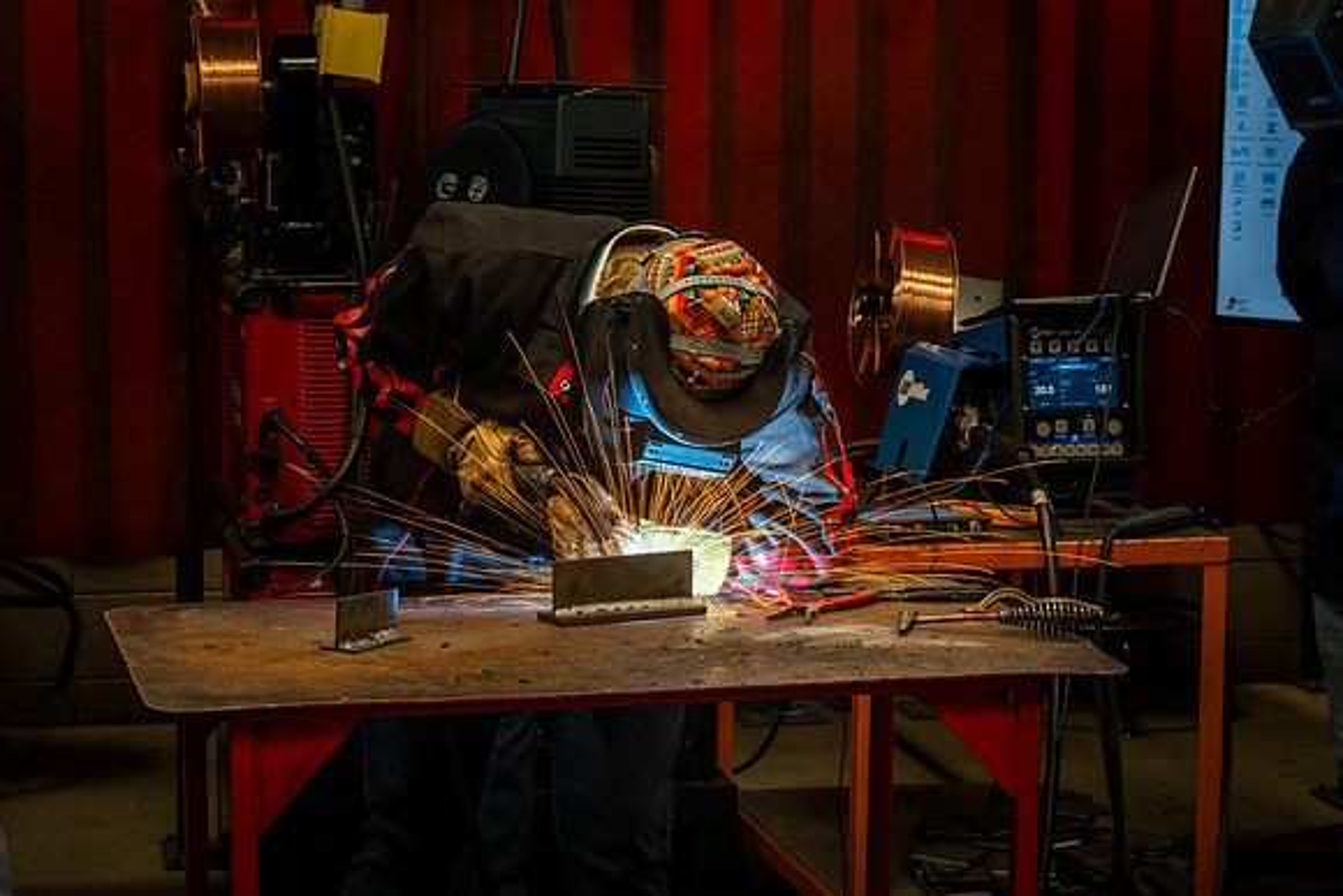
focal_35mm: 82
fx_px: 3068
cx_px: 585
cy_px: 430
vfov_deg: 16.6
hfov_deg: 24.7
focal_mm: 70
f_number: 7.1
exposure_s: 1/10
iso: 80
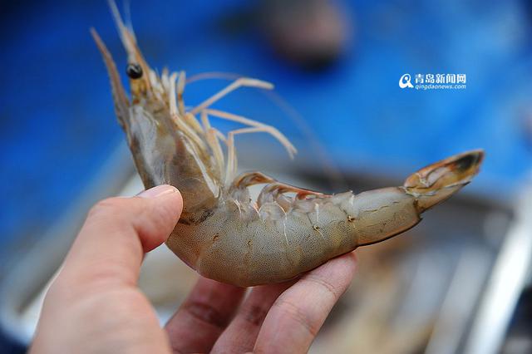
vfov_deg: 18.2
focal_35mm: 75
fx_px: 1108
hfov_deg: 27.0
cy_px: 177
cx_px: 266
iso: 200
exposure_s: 1/160
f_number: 2.8
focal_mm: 75
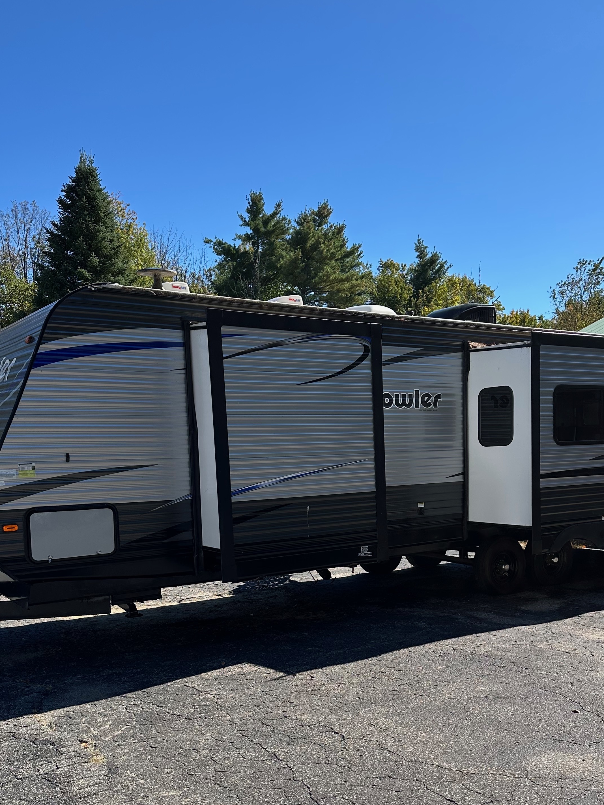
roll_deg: -1.0
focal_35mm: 34
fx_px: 791
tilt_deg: -6.4
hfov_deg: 41.7
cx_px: 350
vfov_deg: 53.1
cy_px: 521
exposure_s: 1/3247
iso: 80
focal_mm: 6.86
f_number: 1.78
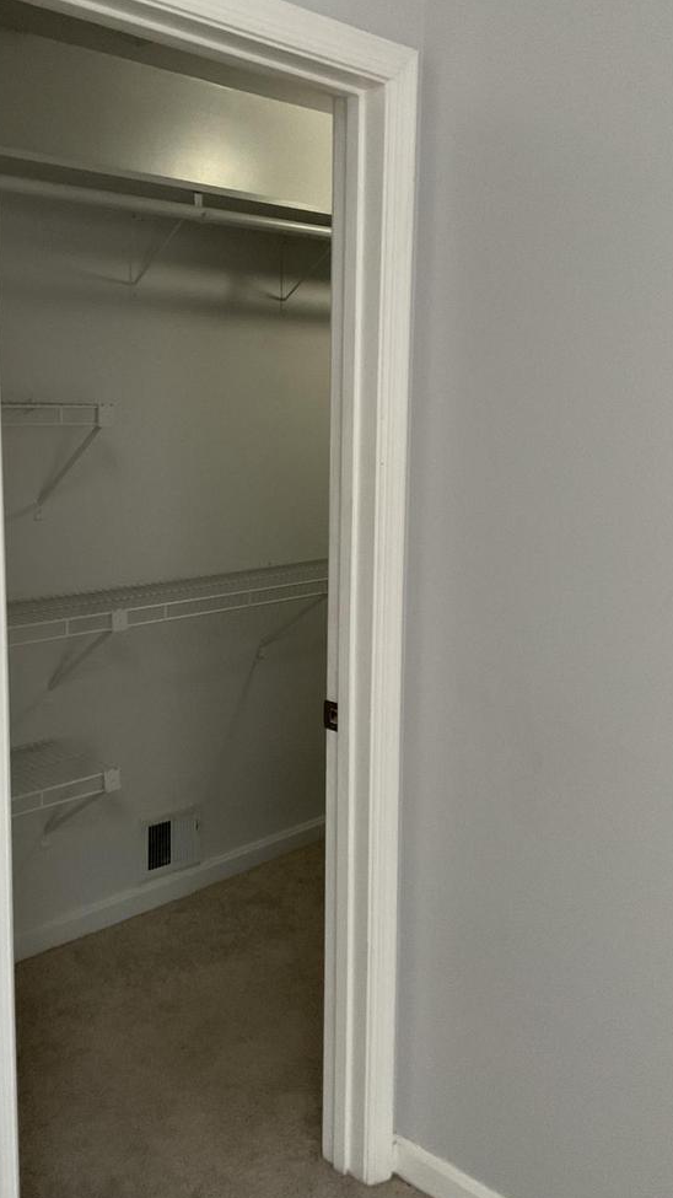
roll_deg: +0.6
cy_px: 560
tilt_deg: -7.2
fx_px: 1111
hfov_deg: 33.5
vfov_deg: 56.6
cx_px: 246
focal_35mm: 35
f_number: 1.8
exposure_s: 1/40
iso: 250
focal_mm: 3
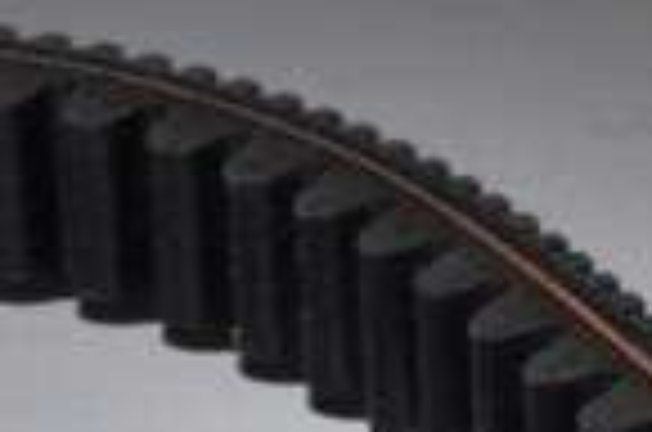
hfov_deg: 6.6
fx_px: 5494
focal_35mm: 304
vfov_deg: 4.3
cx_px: 1286
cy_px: 1503
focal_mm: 26
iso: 160
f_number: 20
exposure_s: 1/80
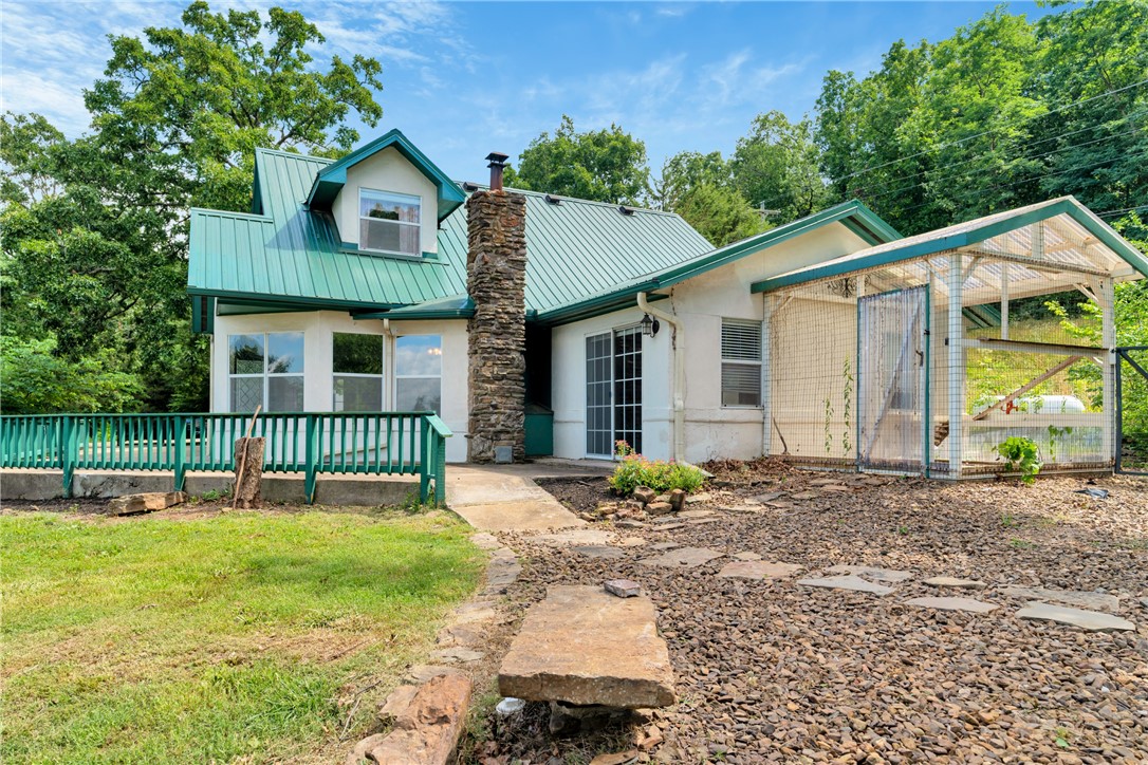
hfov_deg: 78.6
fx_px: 702
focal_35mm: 22
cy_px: 382
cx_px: 574
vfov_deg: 57.2
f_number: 6.3
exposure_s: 1/30
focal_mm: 22
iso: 100
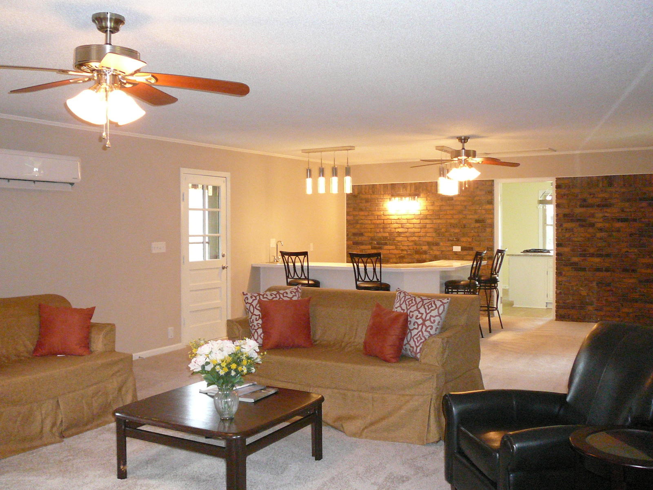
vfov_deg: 40.7
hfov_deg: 52.6
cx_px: 326
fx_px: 660
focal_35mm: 35
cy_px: 245
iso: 400
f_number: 2.8
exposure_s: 1/30
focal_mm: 5.2
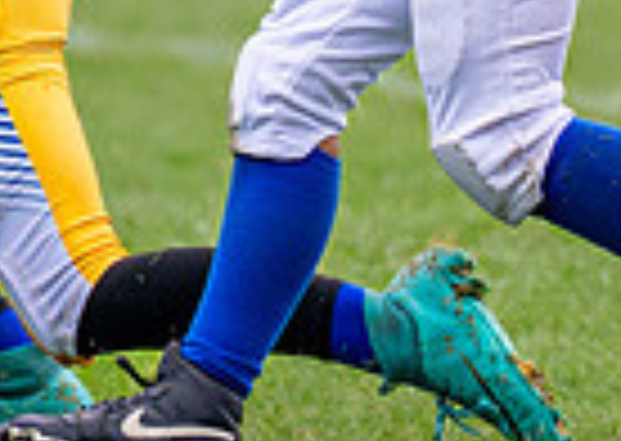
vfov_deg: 0.9
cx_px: 159
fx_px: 27301
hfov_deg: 1.3
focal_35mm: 1551
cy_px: -348
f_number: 2.8
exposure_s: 1/2000
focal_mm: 200
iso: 250
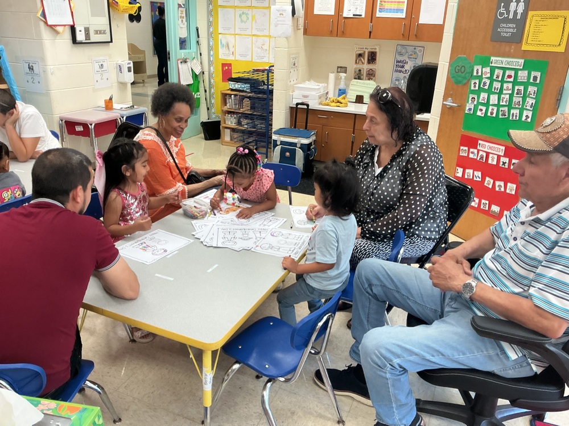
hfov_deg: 61.7
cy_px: 213
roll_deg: -1.1
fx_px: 477
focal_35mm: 29
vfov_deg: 48.2
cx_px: 284
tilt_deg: -21.6
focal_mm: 3
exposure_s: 1/60
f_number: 1.8
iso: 64
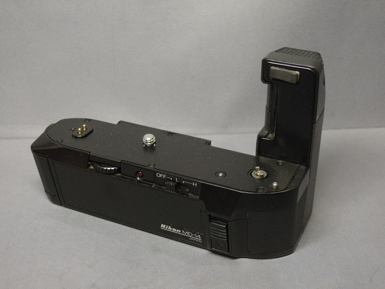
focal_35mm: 55
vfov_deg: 26.6
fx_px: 612
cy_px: 144
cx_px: 192
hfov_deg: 34.9
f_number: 4
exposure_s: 1/50
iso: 400
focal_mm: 9.9
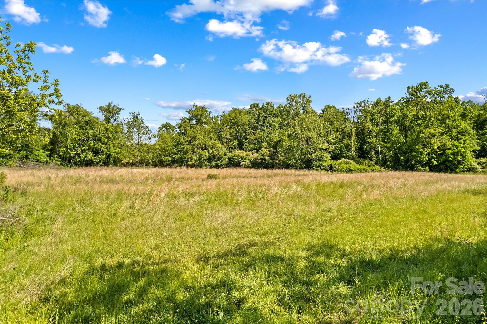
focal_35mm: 22
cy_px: 162
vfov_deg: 57.2
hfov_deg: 78.6
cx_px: 244
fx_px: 297
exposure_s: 1/1000
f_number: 2.8
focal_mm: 8.38
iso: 100
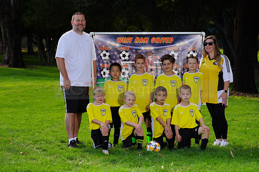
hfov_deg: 15.2
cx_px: 130
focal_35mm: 135
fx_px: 971
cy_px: 86
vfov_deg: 10.1
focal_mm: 135
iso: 125
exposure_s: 1/200
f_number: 8
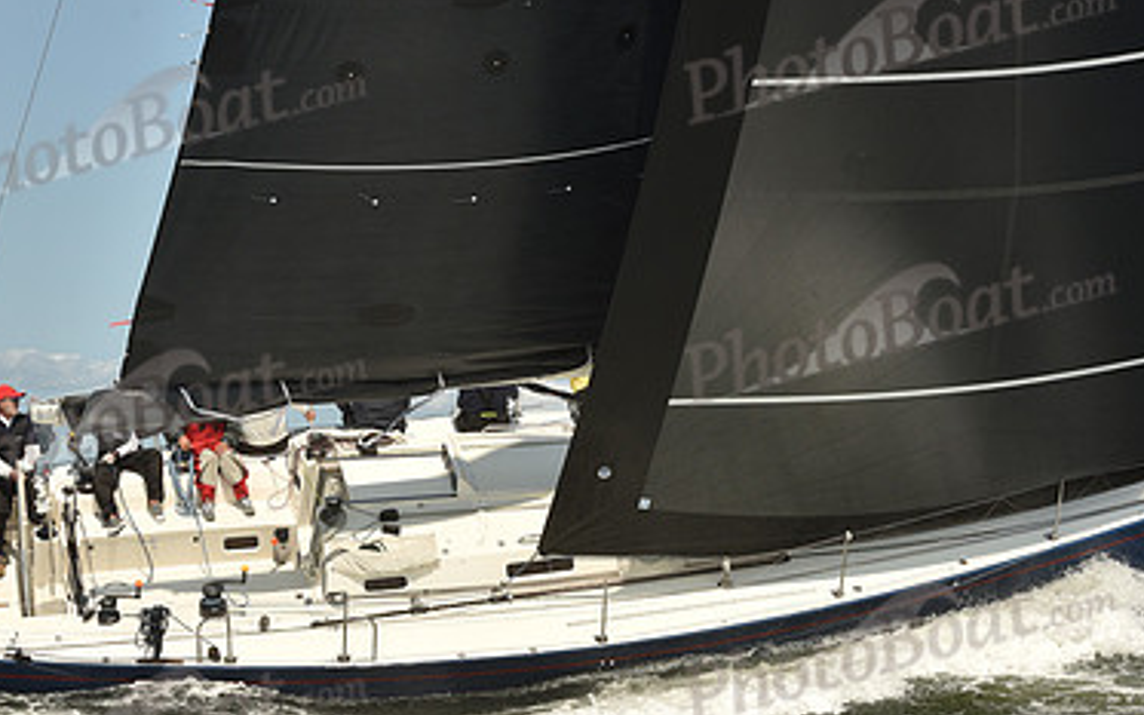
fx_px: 3460
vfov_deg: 11.8
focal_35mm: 111
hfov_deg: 18.8
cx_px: 528
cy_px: 529
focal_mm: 70
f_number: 10
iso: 250
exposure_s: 1/800
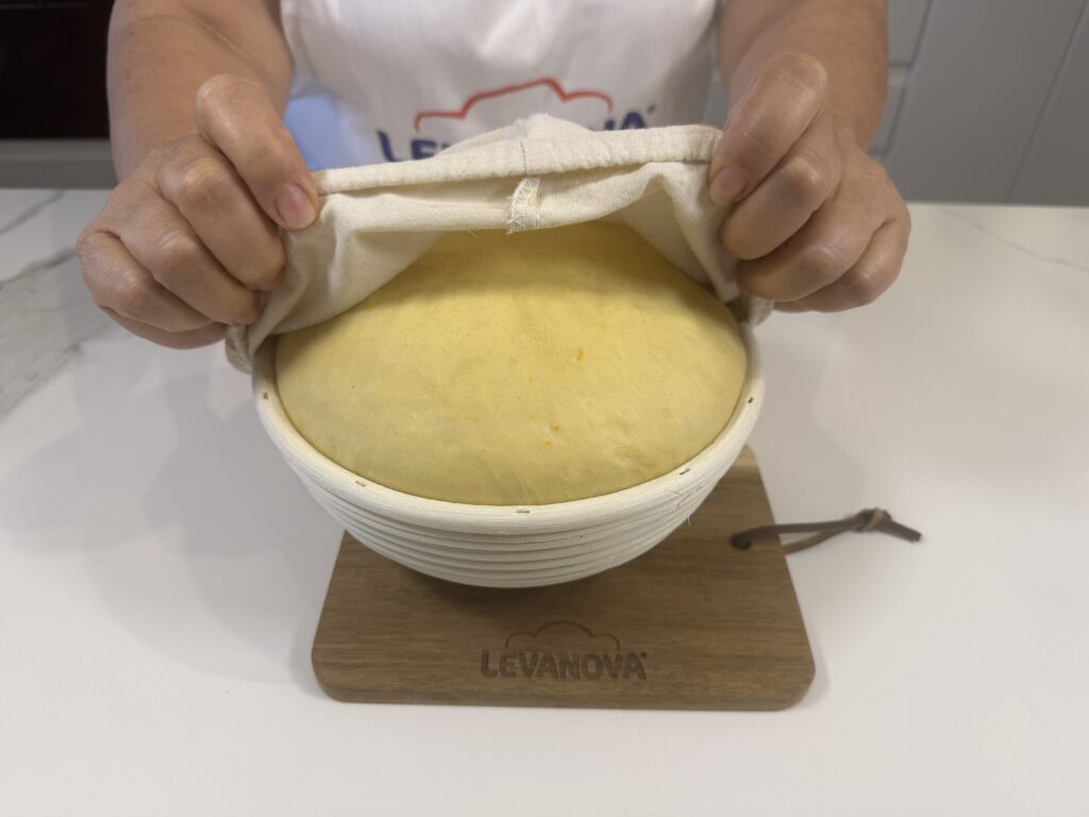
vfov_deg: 56.8
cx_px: 544
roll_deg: -0.3
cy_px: 408
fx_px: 755
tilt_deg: -38.2
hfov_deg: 71.6
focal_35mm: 24
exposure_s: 1/100
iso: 64
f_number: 1.78
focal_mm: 6.76
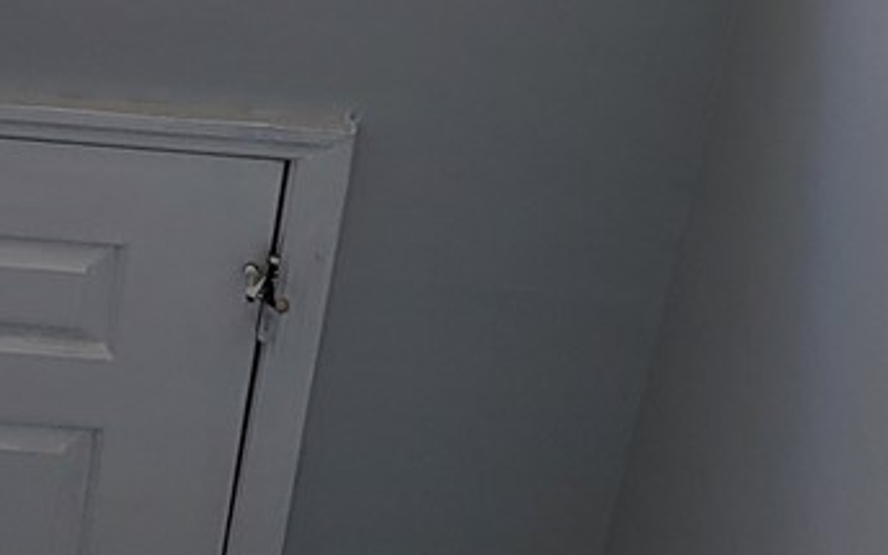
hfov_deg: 15.5
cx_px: -289
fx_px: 3098
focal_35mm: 128
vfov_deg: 9.7
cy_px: -480
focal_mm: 5.4
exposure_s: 1/211
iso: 40
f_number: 1.8
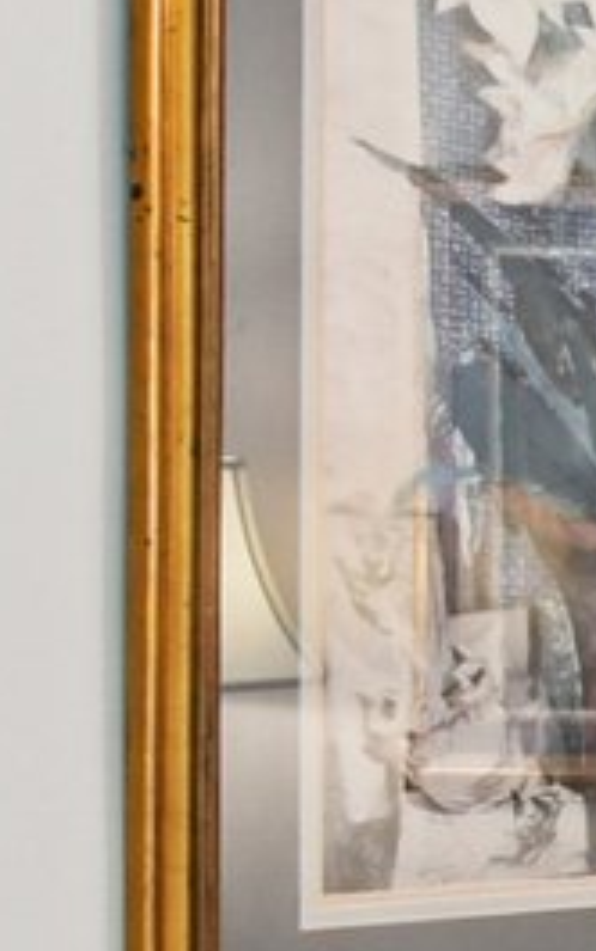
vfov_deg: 17.5
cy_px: 763
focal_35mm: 118
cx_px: 3113
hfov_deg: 6.1
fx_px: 3062
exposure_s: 1/6
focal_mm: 10
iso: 400
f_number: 8
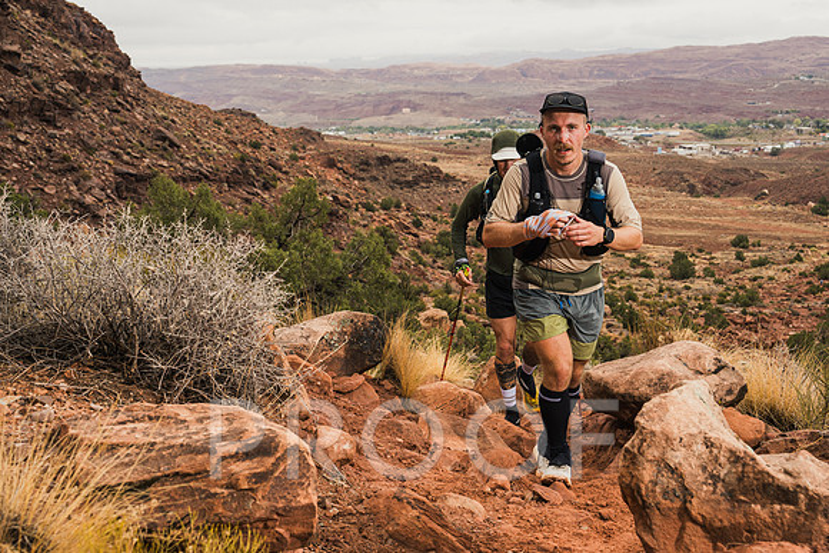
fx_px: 1135
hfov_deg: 40.1
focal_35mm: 49
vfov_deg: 27.4
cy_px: 276
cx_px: 414
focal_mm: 46
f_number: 6.3
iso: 200
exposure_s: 1/320
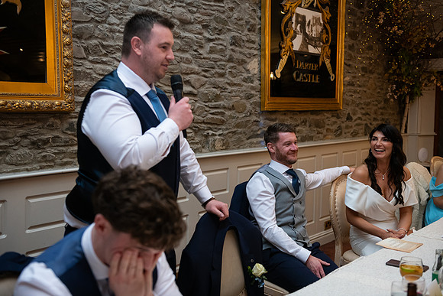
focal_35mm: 44
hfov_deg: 44.5
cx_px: 222
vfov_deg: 30.5
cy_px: 148
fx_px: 542
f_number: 3.5
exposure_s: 1/160
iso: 800
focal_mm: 44
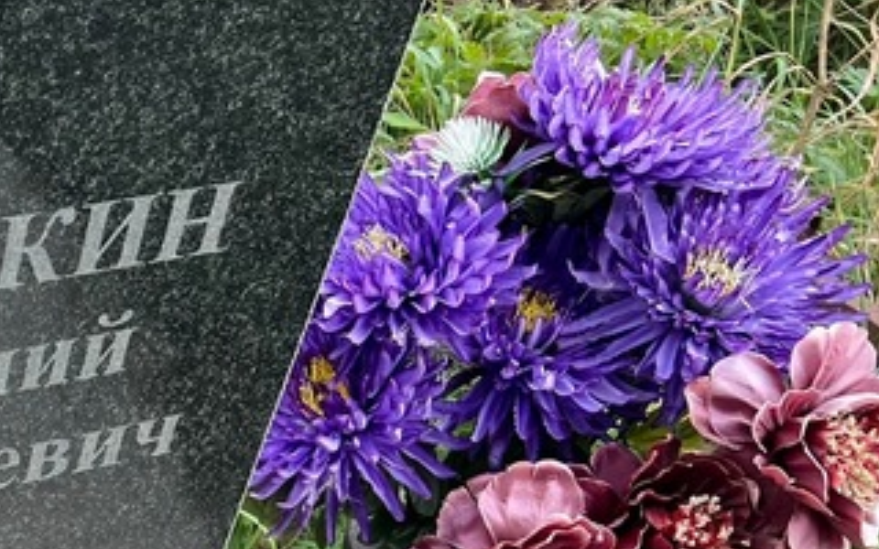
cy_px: 618
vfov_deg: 18.1
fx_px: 1653
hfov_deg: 26.2
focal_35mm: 69
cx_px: -206
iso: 50
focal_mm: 5.7
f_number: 1.5
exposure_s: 1/323
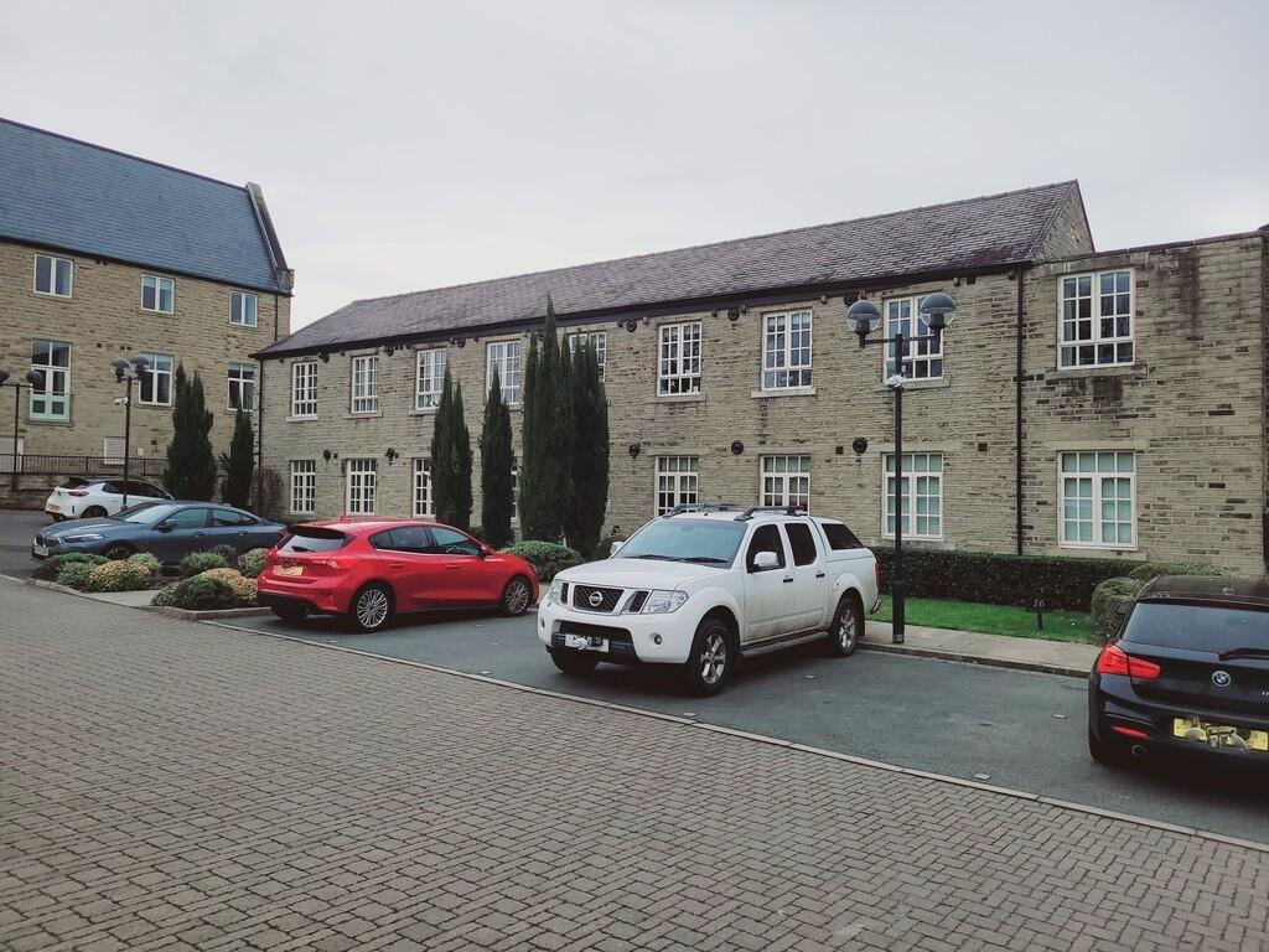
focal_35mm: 26
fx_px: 953
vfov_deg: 53.1
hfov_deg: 67.3
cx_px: 634
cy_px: 476
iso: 40
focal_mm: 5.4
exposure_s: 1/679
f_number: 1.8
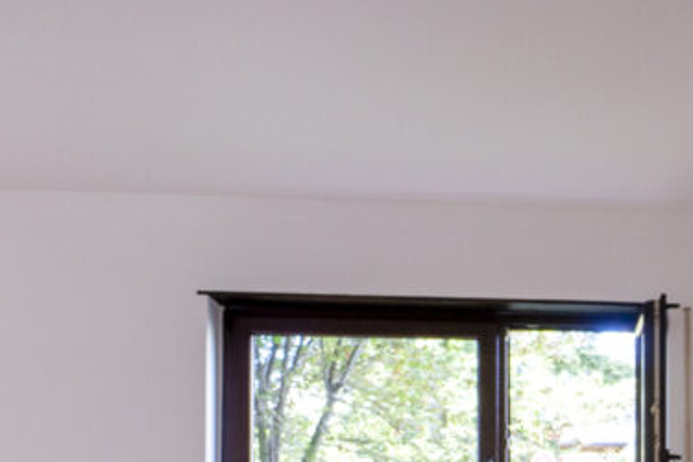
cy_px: 561
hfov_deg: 46.7
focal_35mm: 41
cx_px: 456
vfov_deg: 28.3
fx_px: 789
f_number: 7.1
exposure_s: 1/13
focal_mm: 10
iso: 100
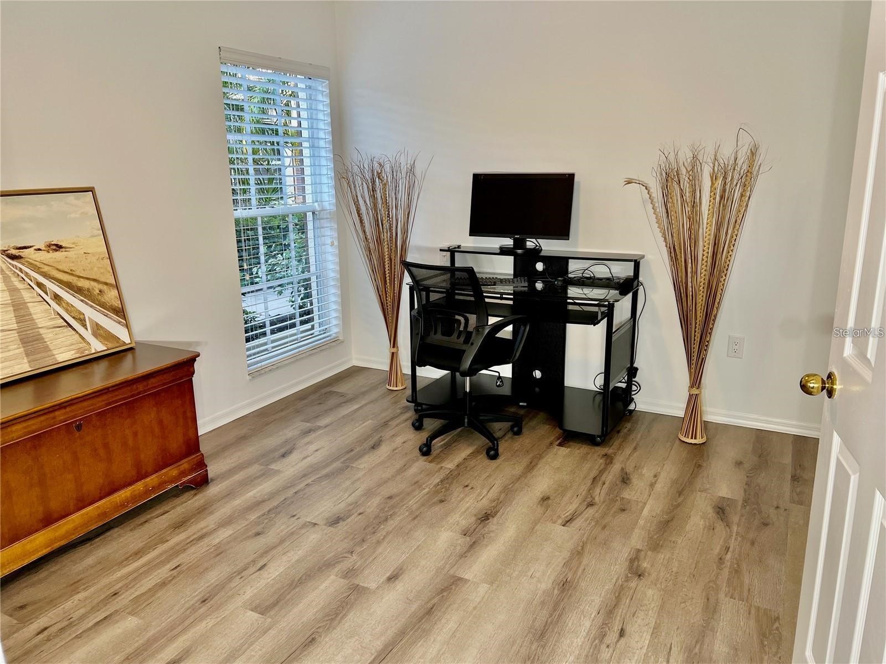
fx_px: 665
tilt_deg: -14.0
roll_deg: +0.7
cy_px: 332
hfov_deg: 67.3
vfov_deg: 53.1
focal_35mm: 26
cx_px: 443
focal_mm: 5.7
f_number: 1.5
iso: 80
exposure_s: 1/60
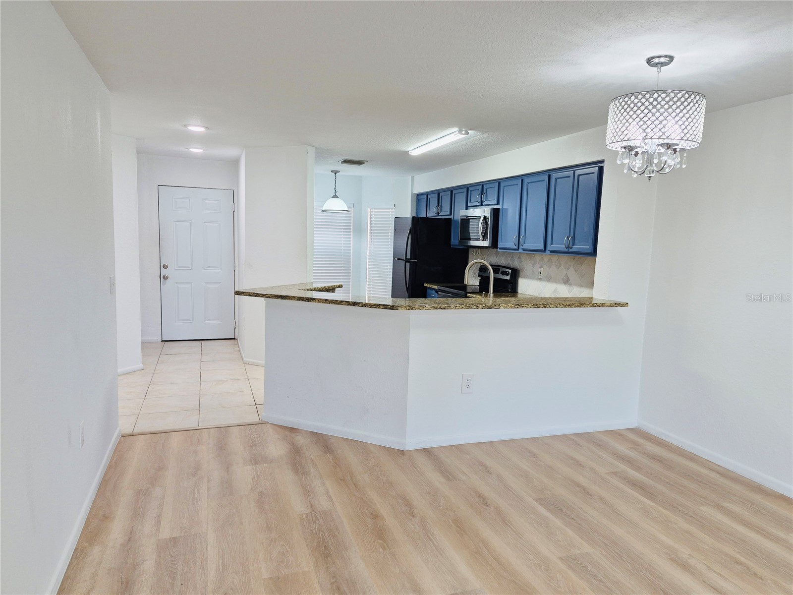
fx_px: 527
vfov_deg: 58.9
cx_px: 396
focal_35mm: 23
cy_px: 298
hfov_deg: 73.9
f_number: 1.8
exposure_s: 1/120
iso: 100
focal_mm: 5.4
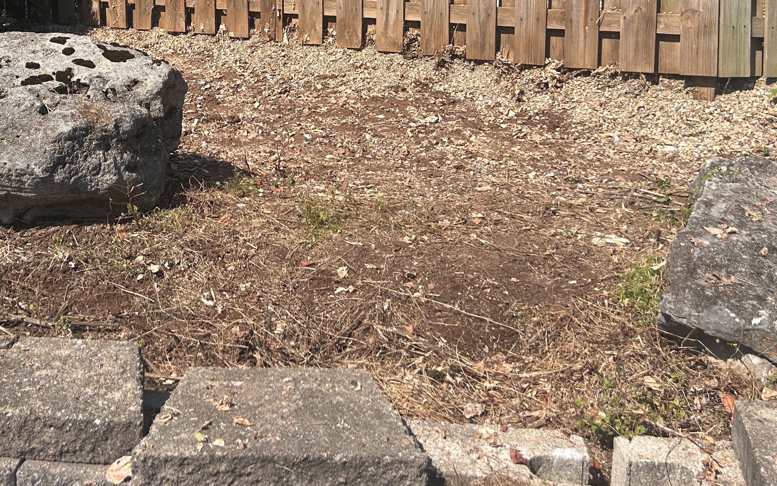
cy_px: 17
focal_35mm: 47
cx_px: 265
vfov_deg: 26.2
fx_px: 995
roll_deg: -0.3
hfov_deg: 42.1
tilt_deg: -0.2
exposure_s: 1/3460
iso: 50
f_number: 1.5
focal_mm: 5.7
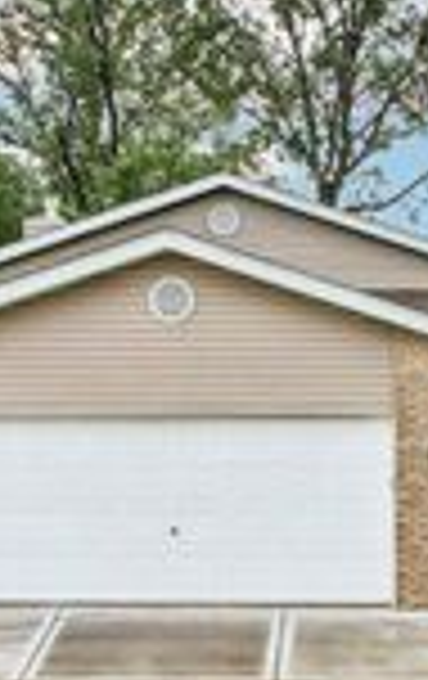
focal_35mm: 74
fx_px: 1375
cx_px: 315
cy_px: 412
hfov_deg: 17.6
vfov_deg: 27.7
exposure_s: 1/800
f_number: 2.8
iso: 100
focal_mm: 8.4
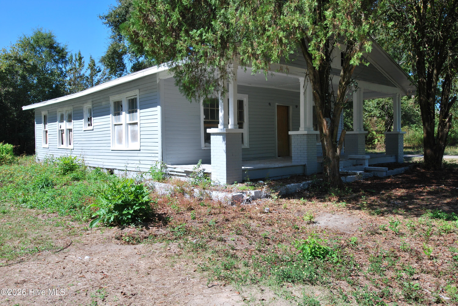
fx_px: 363
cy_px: 153
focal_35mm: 28
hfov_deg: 64.5
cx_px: 229
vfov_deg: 45.8
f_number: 7.1
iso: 100
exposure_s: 1/200
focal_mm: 19
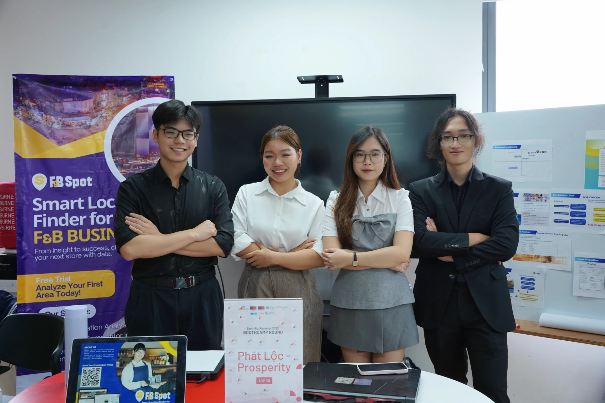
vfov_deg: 39.5
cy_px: 202
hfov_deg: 56.6
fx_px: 561
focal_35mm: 33
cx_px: 302
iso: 1000
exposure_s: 1/100
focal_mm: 33.4
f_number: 5.6
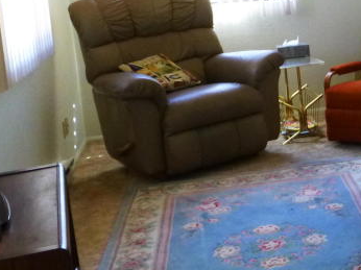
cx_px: 375
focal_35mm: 74
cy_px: 36
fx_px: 771
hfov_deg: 24.9
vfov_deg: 19.6
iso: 400
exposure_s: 1/40
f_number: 3.9
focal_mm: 4.5
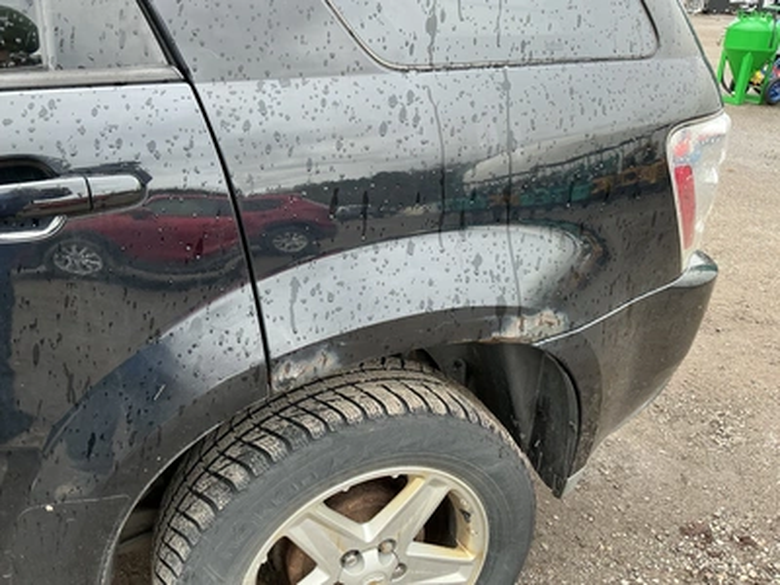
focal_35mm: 28
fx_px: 631
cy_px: 292
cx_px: 390
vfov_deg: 49.7
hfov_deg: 63.4
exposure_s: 1/170
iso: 20
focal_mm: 3
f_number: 1.8
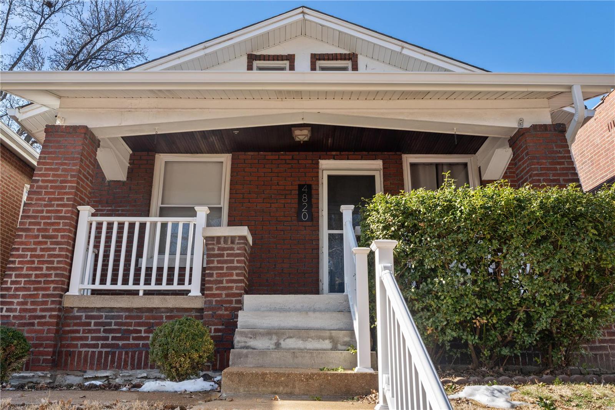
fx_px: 512
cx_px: 308
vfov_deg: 43.6
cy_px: 205
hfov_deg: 61.9
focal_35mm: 30
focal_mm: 20
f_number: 5.6
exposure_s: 1/250
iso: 400
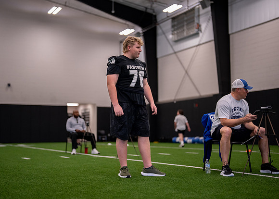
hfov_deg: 37.1
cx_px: 130
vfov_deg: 27.0
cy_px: 100
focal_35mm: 52
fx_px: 415
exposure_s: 1/1000
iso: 1600
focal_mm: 50
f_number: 1.2
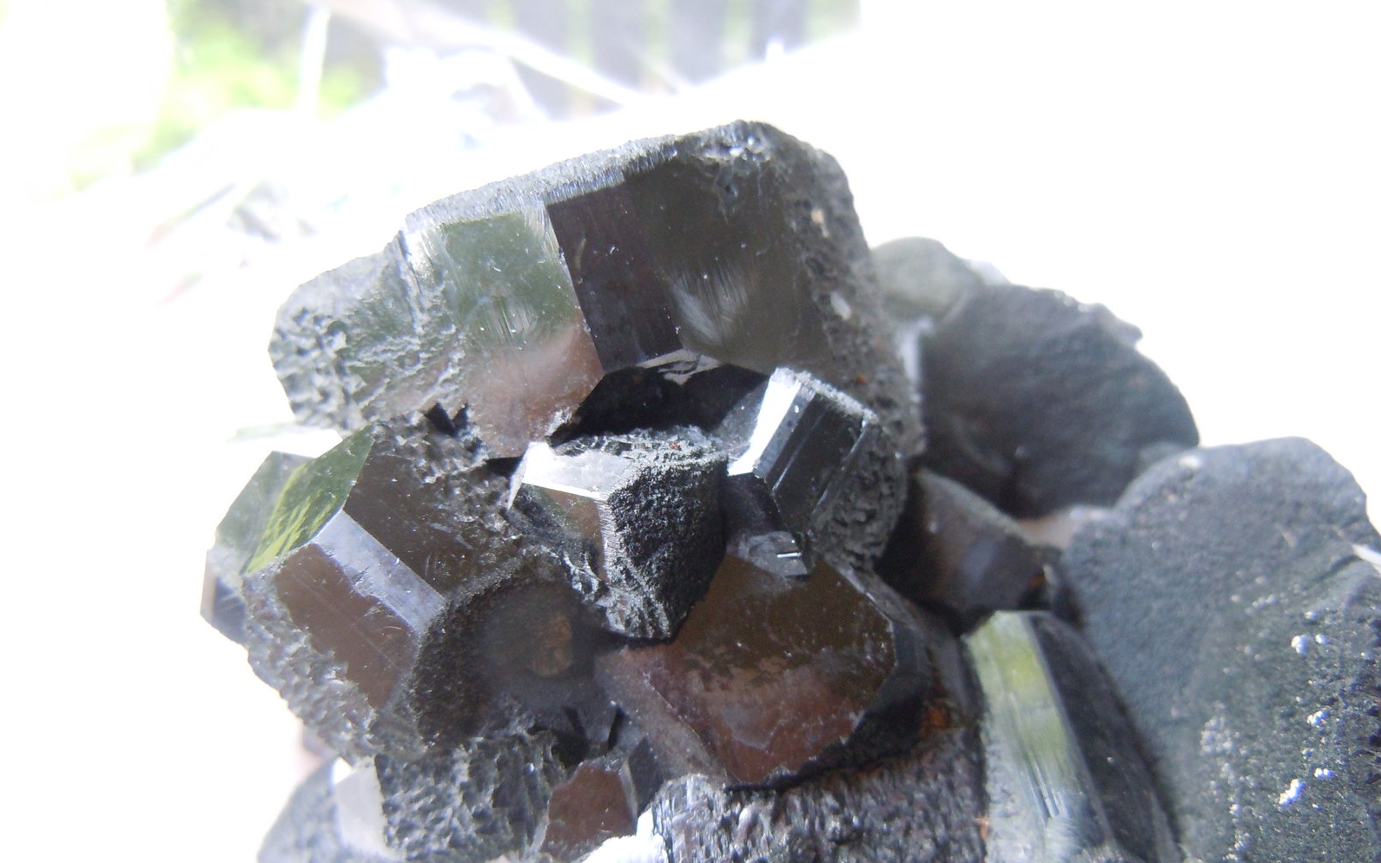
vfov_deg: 39.3
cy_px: 513
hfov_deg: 59.7
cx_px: 690
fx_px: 1204
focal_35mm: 32
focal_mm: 5.4
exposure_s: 1/40
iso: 400
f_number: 3.5
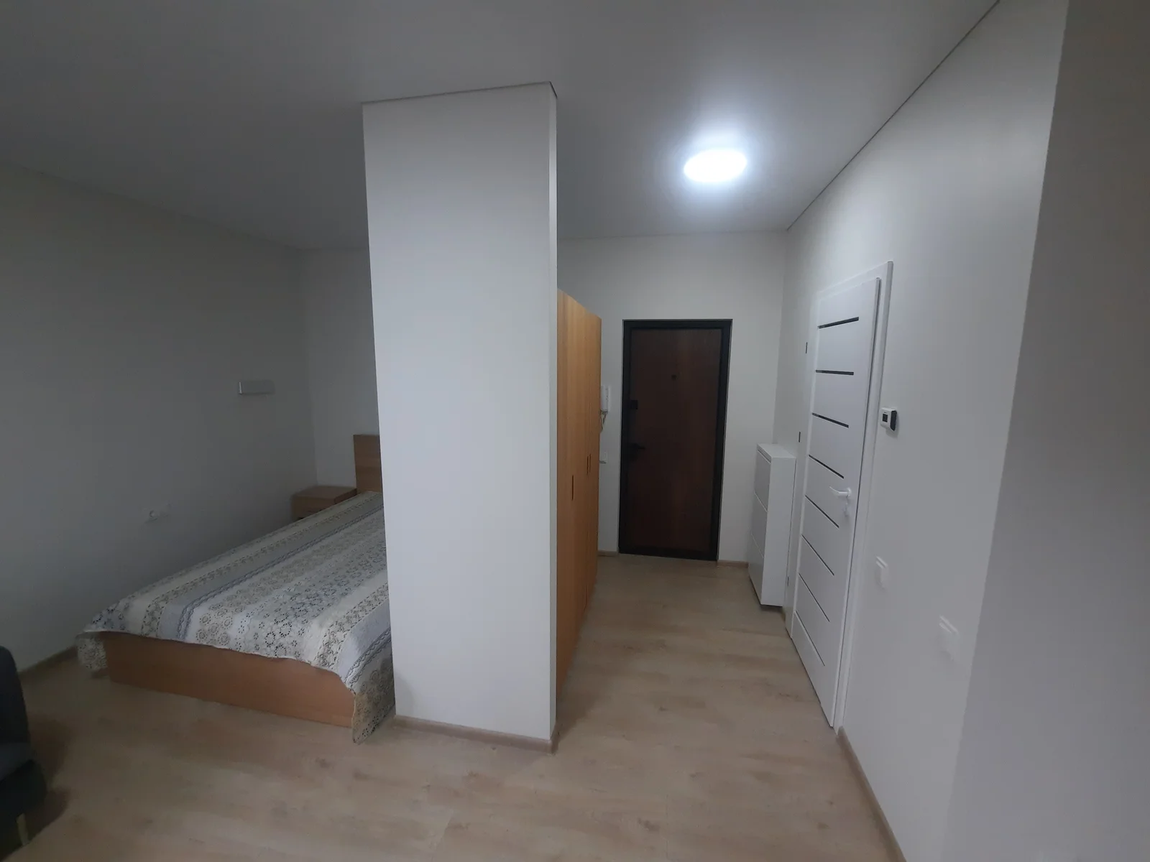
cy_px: 431
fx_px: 432
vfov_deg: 89.9
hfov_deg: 106.2
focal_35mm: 13
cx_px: 575
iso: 160
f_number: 2.2
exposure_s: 1/50
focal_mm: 1.74
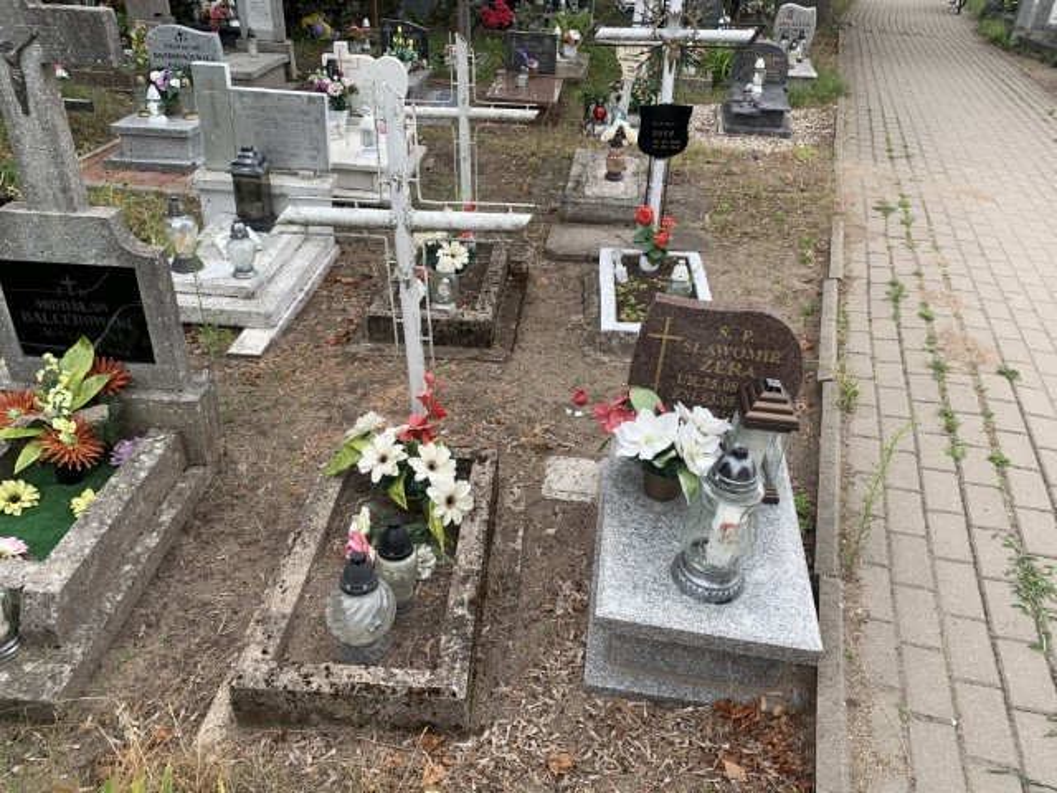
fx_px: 794
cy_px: 396
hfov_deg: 67.3
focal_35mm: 26
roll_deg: -4.4
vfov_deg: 53.1
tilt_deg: -31.2
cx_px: 528
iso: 25
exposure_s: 1/359
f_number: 1.8
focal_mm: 4.25
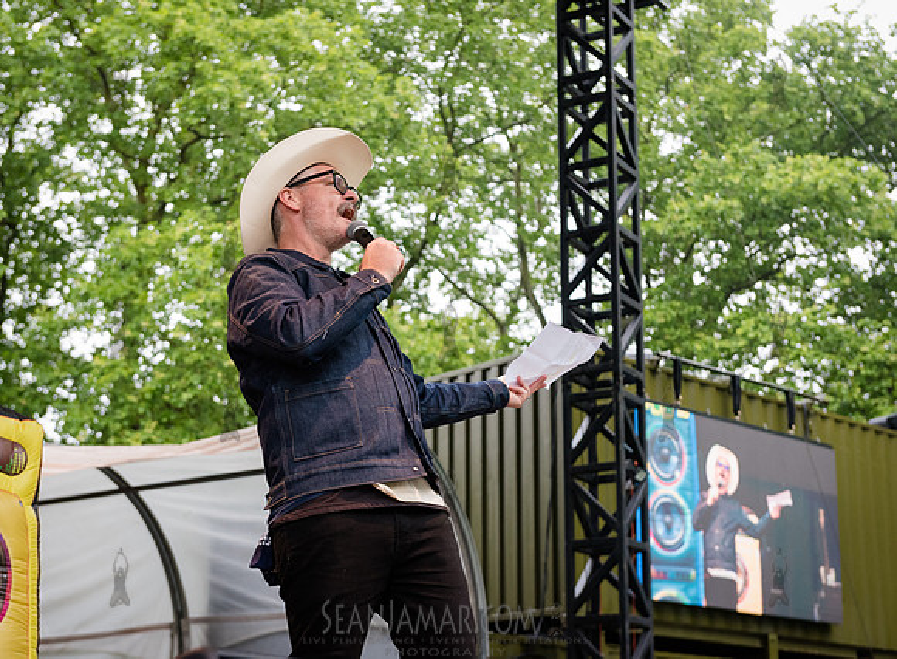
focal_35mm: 66
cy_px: 328
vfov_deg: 21.8
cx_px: 420
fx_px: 1708
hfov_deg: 29.4
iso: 2000
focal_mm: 62
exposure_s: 1/640
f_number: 4.5
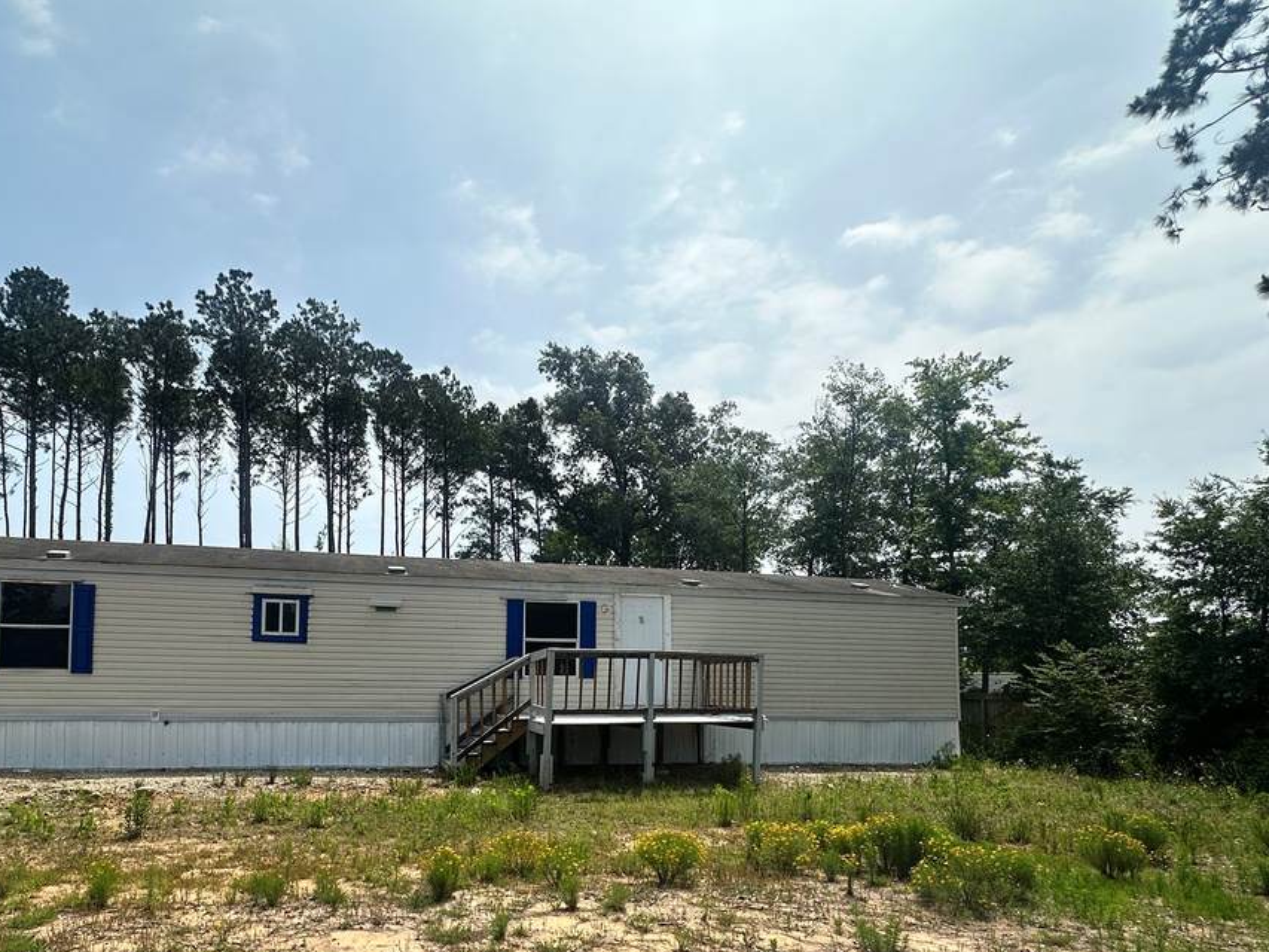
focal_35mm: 21
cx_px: 483
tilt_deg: +2.1
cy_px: 641
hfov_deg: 77.7
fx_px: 770
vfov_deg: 61.8
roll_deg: -0.4
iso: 50
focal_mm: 2.22
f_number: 2.2
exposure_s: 1/2681
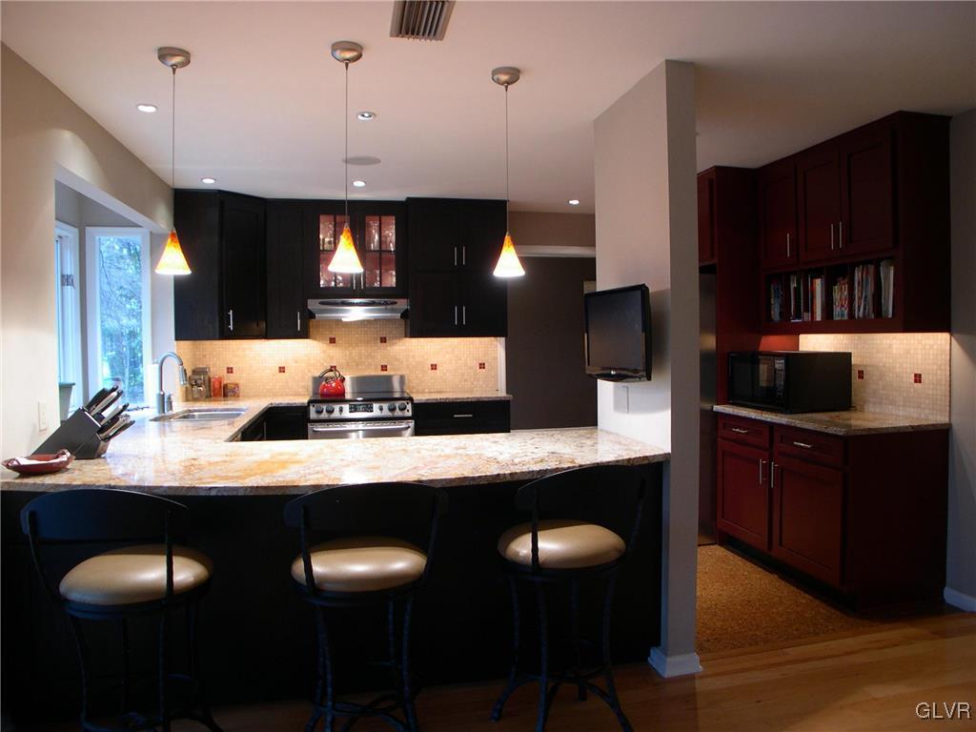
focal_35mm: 38
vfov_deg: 37.7
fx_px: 1071
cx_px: 488
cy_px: 366
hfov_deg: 49.0
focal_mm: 8
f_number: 2.8
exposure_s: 1/4.7
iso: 115
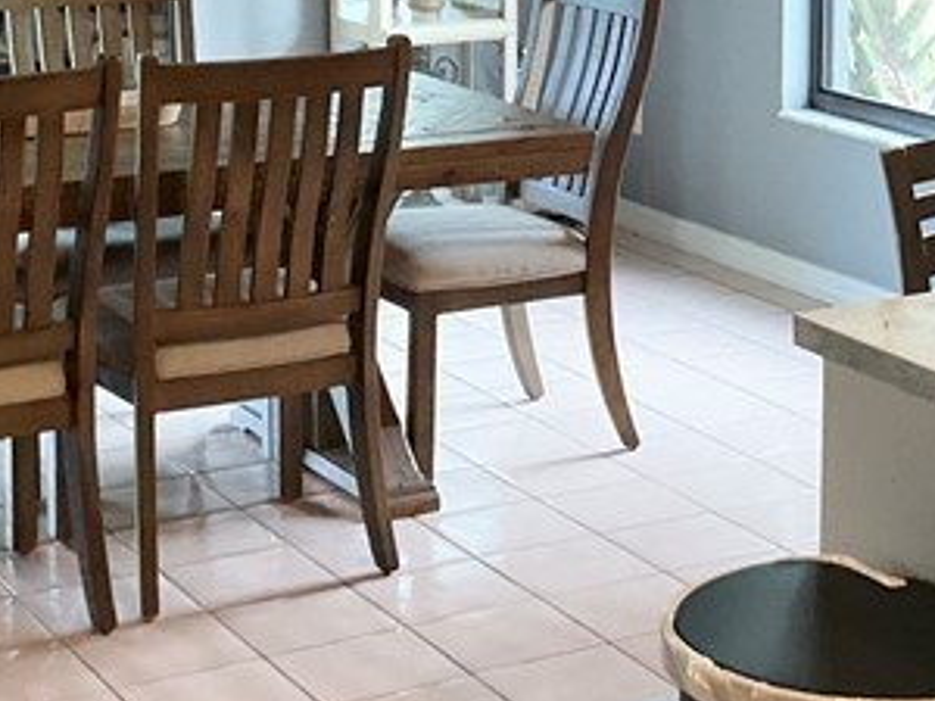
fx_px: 2674
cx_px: 817
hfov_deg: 19.5
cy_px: 9
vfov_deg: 14.7
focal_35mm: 99
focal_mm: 3
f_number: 1.8
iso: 160
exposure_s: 1/60
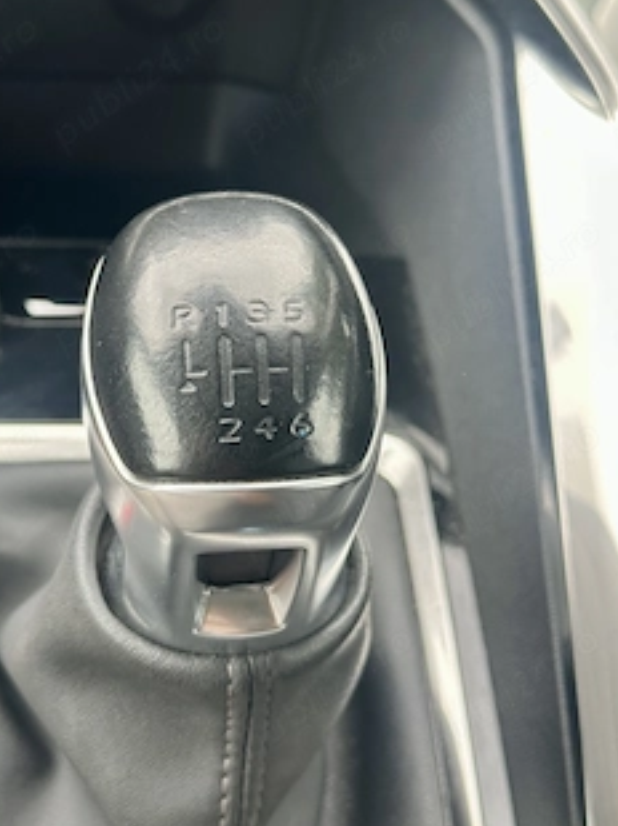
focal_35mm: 62
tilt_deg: -42.8
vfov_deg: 31.1
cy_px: 330
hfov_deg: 23.6
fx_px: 1478
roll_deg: -3.1
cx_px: 232
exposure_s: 1/113
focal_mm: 6.86
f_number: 1.78
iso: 80
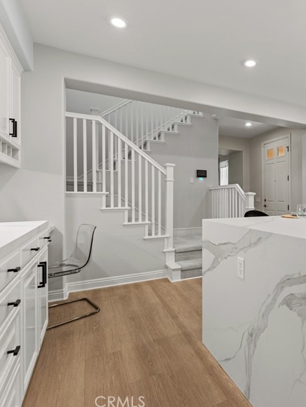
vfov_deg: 79.0
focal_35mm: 21
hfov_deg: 59.5
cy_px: 199
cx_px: 236
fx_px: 248
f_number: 6.3
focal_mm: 14
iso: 320
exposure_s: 1/10
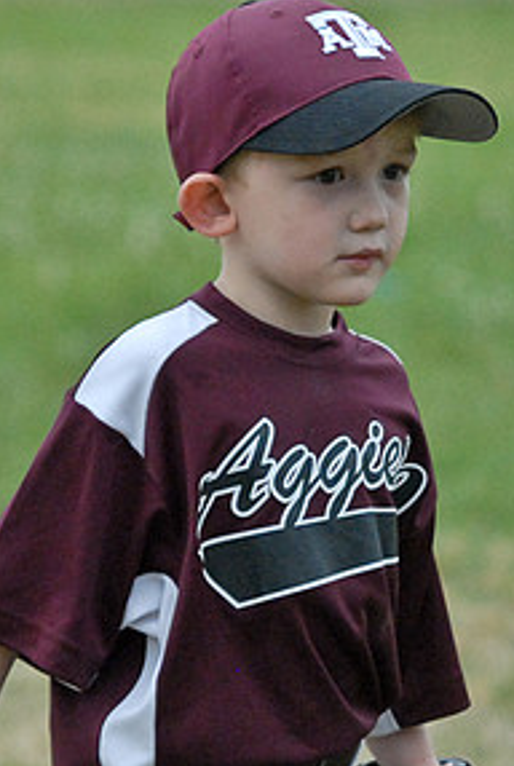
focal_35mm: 264
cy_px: 536
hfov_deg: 5.2
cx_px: 226
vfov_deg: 7.8
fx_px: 5626
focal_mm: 112
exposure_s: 1/1250
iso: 1000
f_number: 2.8
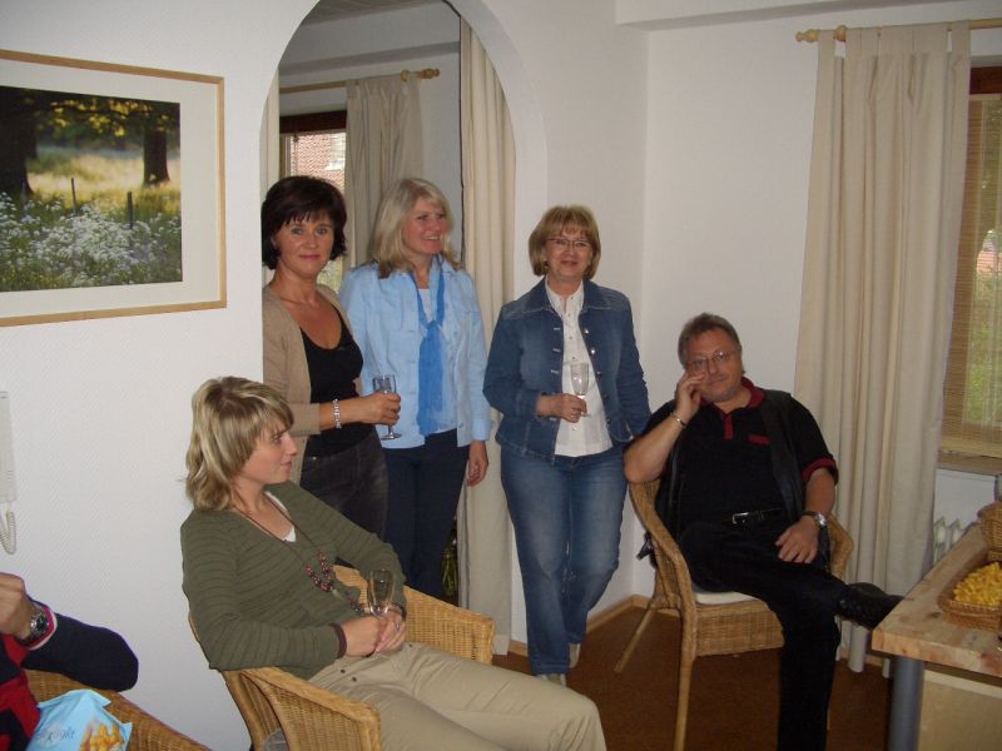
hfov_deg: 52.6
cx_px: 501
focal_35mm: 35
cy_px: 376
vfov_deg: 40.7
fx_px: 1013
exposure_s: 1/60
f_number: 2.6
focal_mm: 5.8
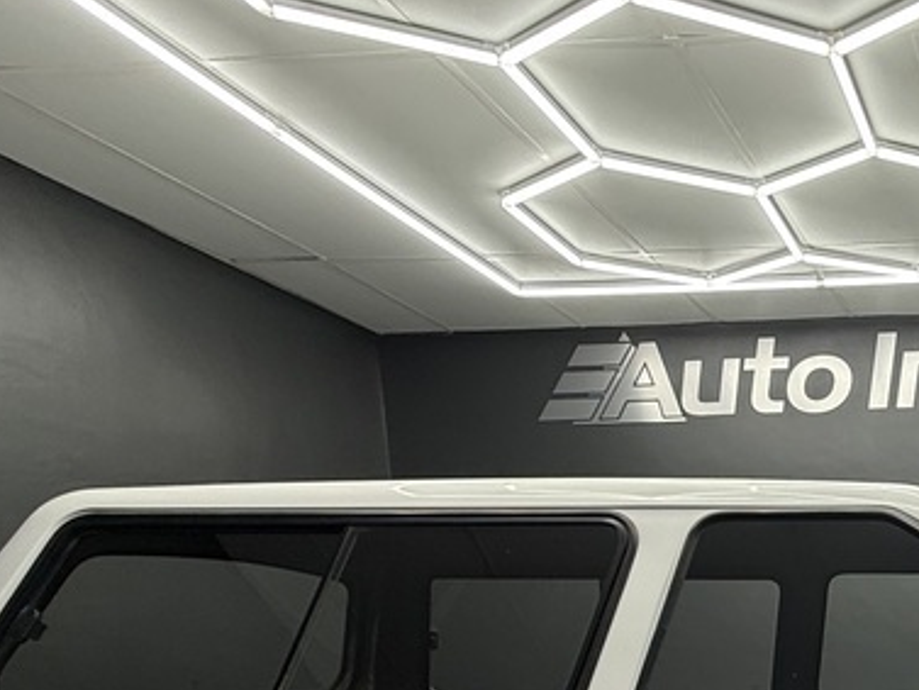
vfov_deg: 32.8
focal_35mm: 38
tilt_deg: -4.9
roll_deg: +1.7
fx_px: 1009
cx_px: 1058
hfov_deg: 38.5
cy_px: 768
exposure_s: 1/100
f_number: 2.2
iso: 125
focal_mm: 2.22
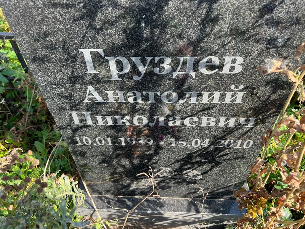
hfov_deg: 67.3
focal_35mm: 26
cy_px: 114
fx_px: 229
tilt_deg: -48.5
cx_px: 152
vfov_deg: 53.1
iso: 50
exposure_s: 1/418
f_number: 1.5
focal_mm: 5.7
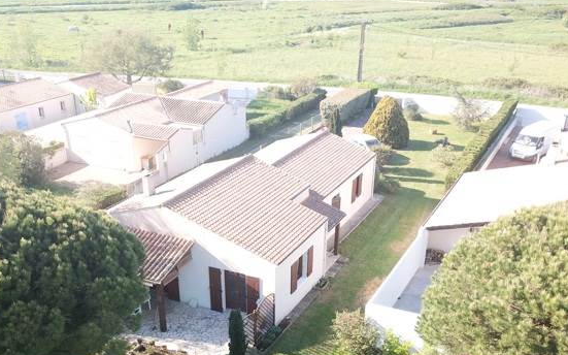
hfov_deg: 49.3
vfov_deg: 31.0
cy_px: 295
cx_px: 283
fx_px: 619
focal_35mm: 40
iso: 100
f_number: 2.2
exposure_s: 1/323
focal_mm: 4.73
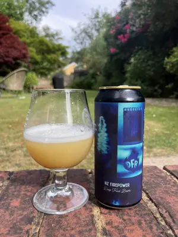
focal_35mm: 26
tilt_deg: -8.0
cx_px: 89
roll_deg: +0.9
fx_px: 178
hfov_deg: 53.1
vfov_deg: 67.3
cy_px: 118
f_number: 1.6
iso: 50
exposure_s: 1/804
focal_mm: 5.1
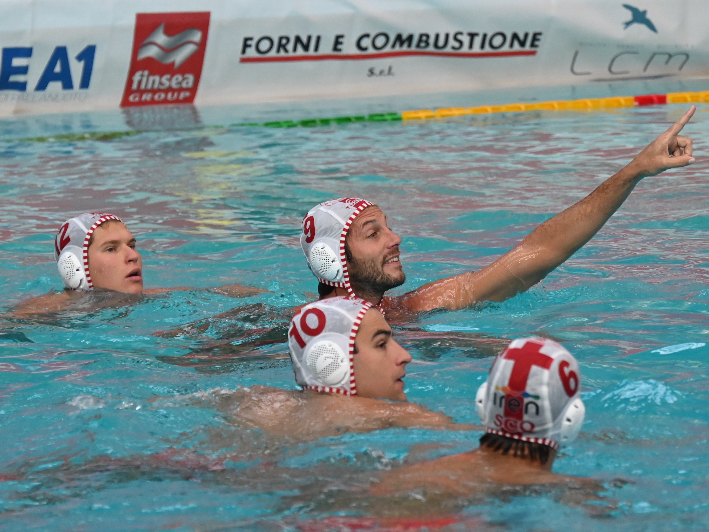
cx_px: 370
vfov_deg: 4.6
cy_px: 267
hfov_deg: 6.1
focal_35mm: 325
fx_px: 6656
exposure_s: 1/800
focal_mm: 200
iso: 4000
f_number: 6.3
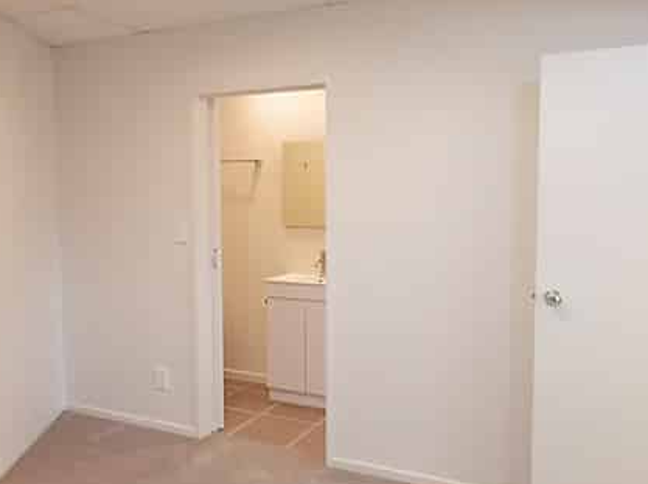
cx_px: 284
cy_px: 247
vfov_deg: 53.0
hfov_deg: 67.1
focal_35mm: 26
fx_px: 486
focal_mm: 1.43
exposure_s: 1/33.3
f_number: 2.2
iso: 160
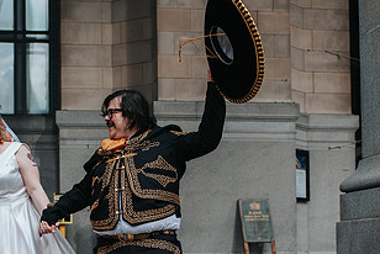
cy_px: 250
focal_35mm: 79
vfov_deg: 17.0
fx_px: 835
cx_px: 107
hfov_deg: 25.4
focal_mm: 35
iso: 280
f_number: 3.5
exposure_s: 1/800
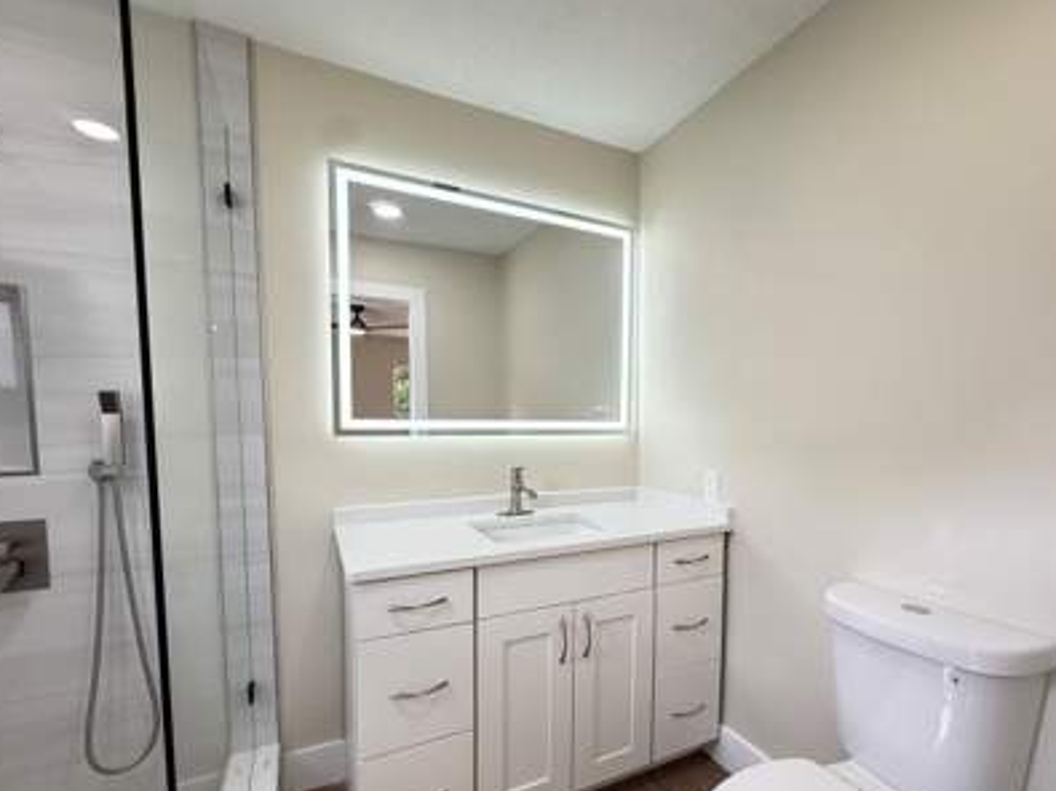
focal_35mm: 17
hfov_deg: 90.8
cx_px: 580
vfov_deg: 74.3
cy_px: 454
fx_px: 518
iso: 160
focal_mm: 2.22
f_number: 2.2
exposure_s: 1/120
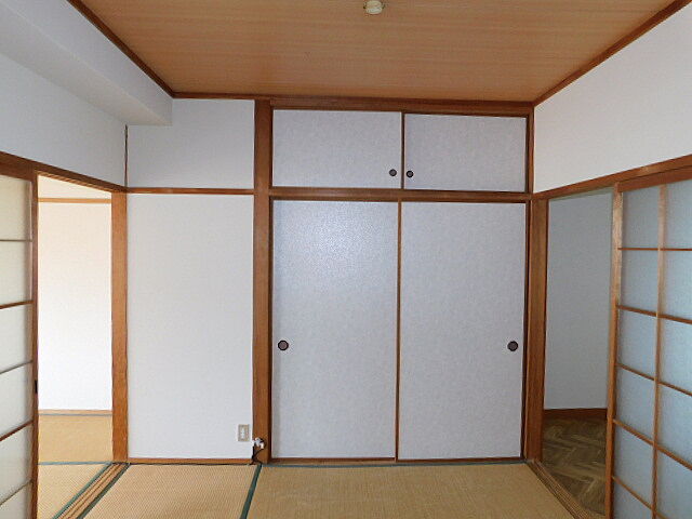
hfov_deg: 73.9
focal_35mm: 23
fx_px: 460
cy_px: 260
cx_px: 346
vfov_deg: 58.9
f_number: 3
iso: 200
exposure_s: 1/30
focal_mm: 4
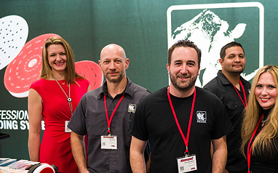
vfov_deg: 26.8
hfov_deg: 41.4
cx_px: 182
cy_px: 102
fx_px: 363
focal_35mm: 48
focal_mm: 31
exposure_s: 1/320
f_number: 3.2
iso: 3200
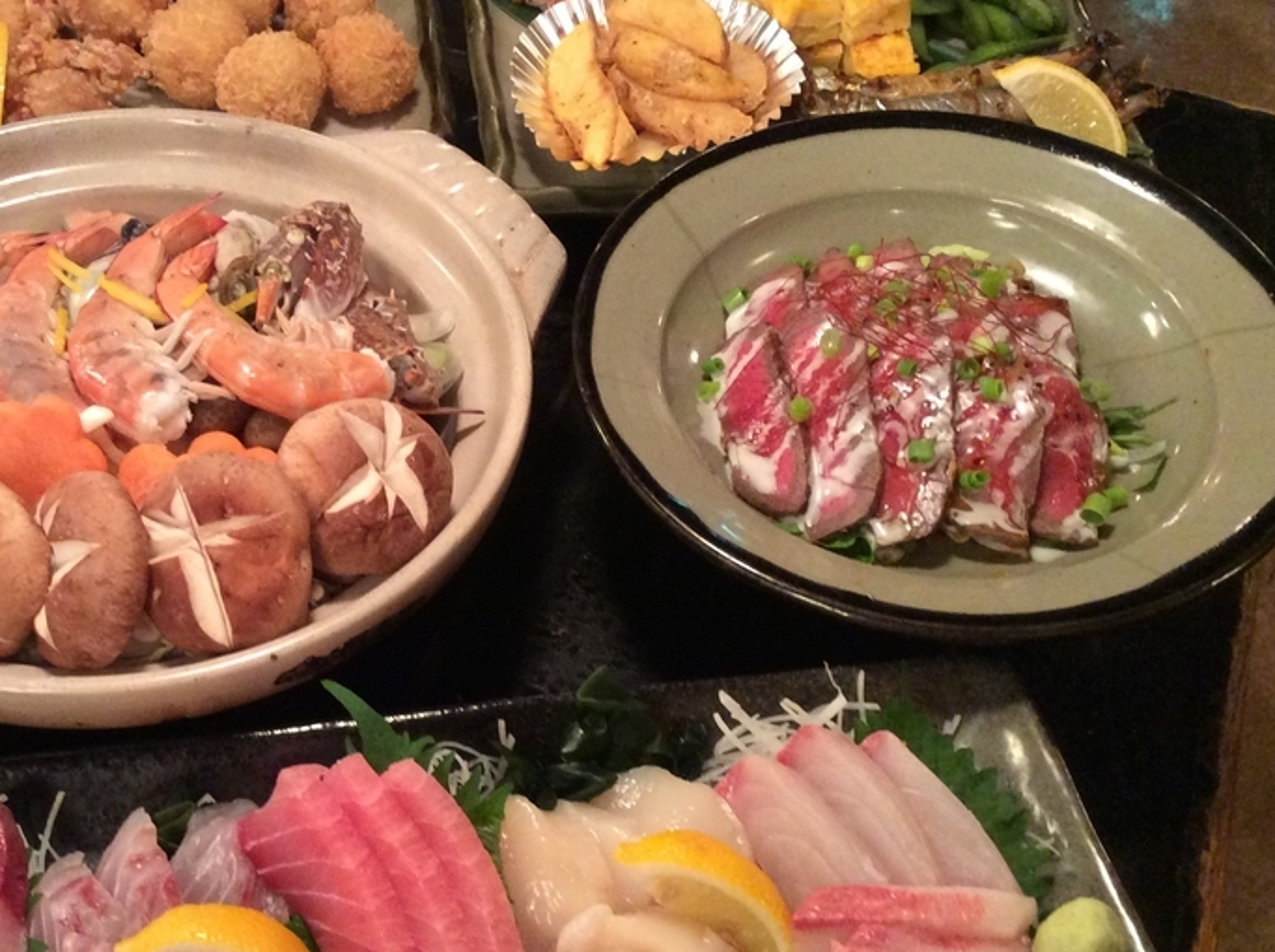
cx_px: 413
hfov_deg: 39.2
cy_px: 539
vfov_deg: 30.2
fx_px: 1765
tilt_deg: -48.0
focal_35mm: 48
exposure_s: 1/24
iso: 250
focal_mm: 3.3
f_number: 2.4
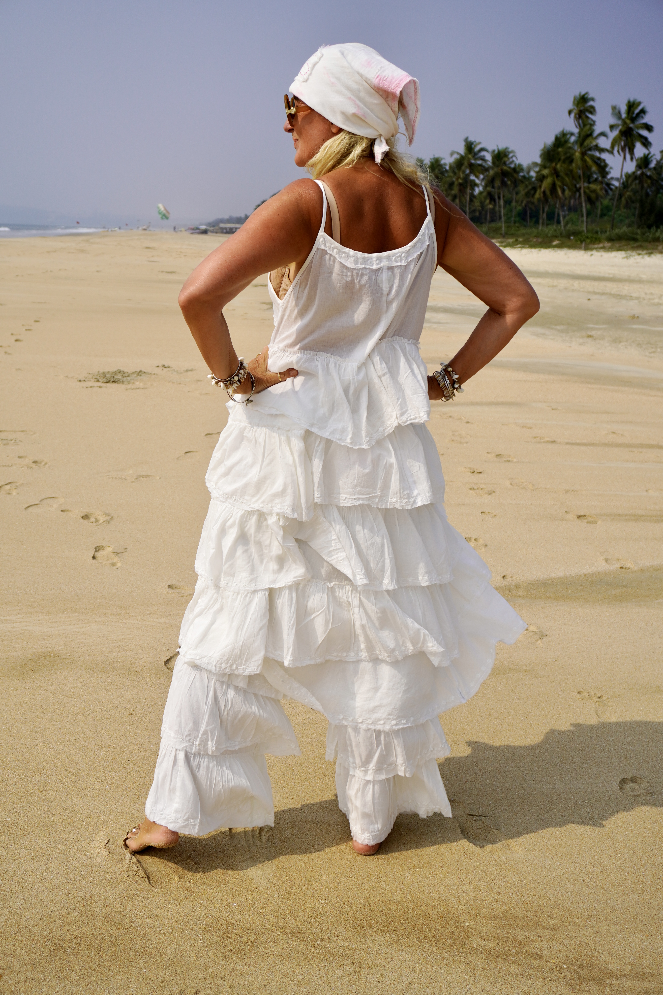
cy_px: 498
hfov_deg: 35.5
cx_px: 332
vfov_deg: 51.3
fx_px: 1036
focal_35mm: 38
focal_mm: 25
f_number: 5
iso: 100
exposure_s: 1/1600
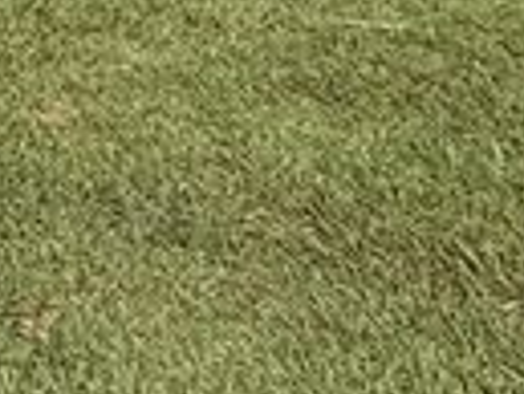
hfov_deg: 9.3
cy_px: -634
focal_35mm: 111
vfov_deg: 10.8
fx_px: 1682
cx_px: -1365
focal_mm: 2.22
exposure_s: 1/3289
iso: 50
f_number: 2.2
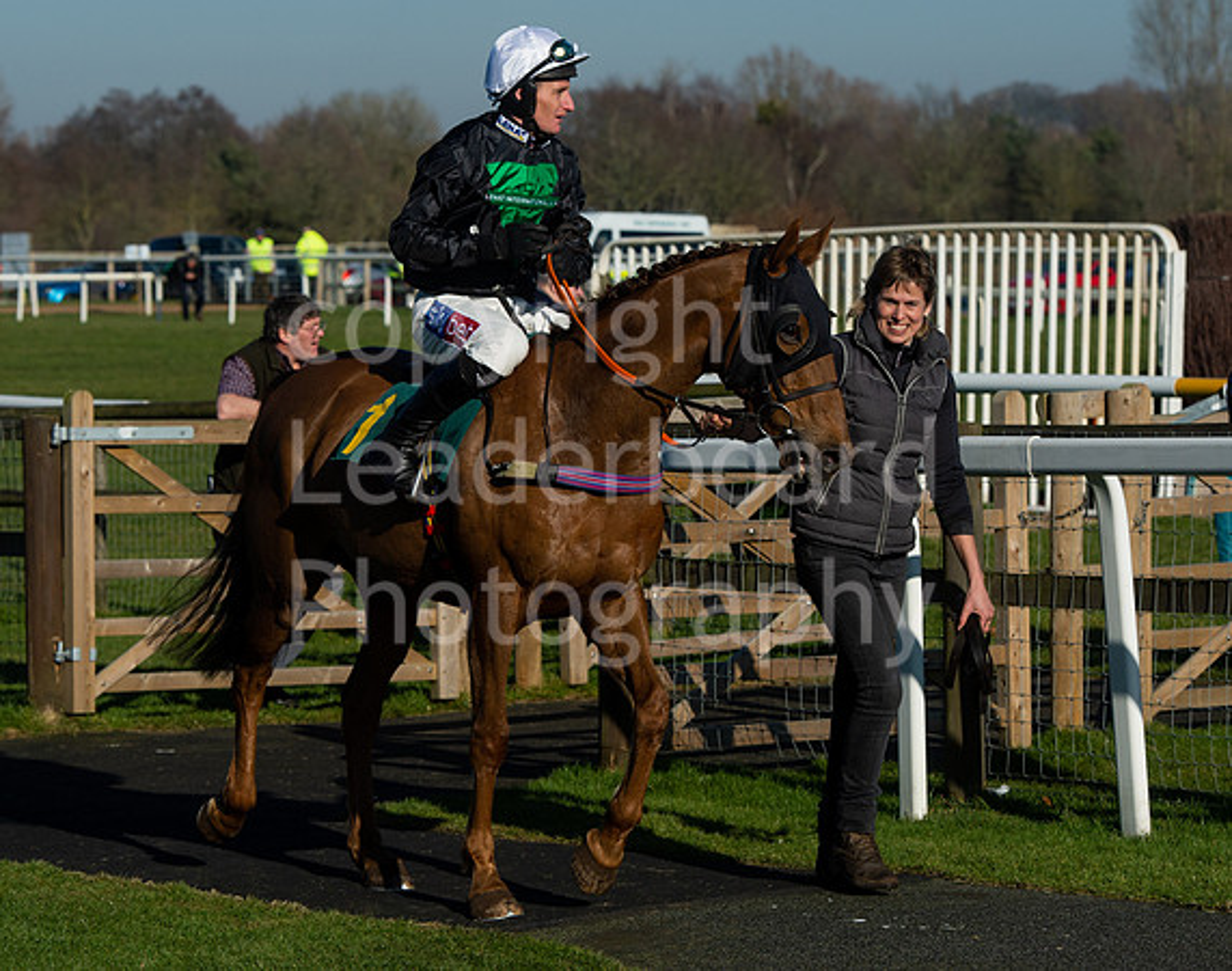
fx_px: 5583
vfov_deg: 9.9
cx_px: 491
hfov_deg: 12.6
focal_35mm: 154
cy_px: 491
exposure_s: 1/4000
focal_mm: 112
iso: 400
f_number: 7.1
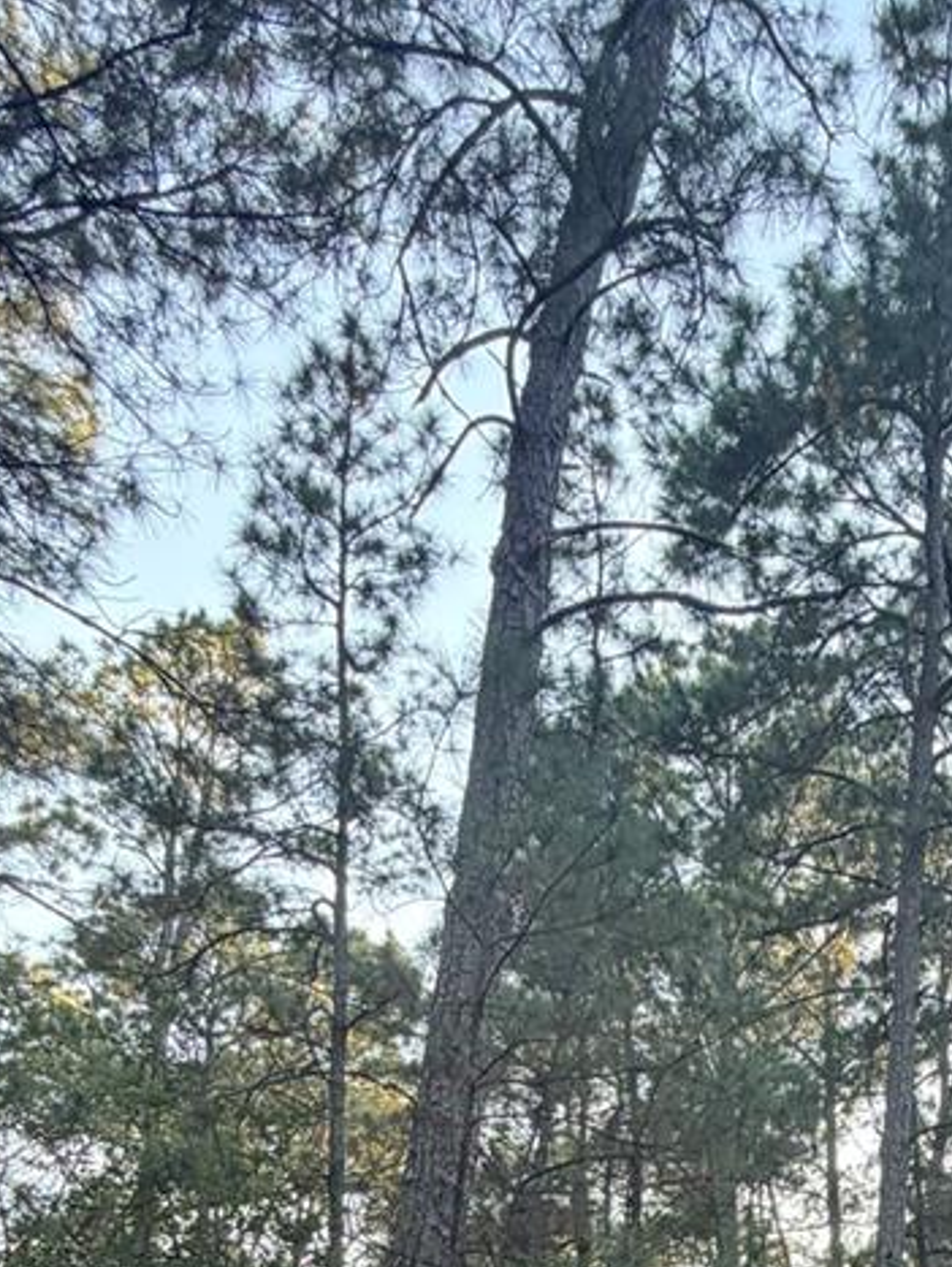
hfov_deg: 30.1
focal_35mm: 46
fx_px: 1684
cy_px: 1473
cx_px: 876
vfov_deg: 34.2
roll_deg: +1.7
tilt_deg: +7.6
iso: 80
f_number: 2.2
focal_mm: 2.22
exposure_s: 1/121
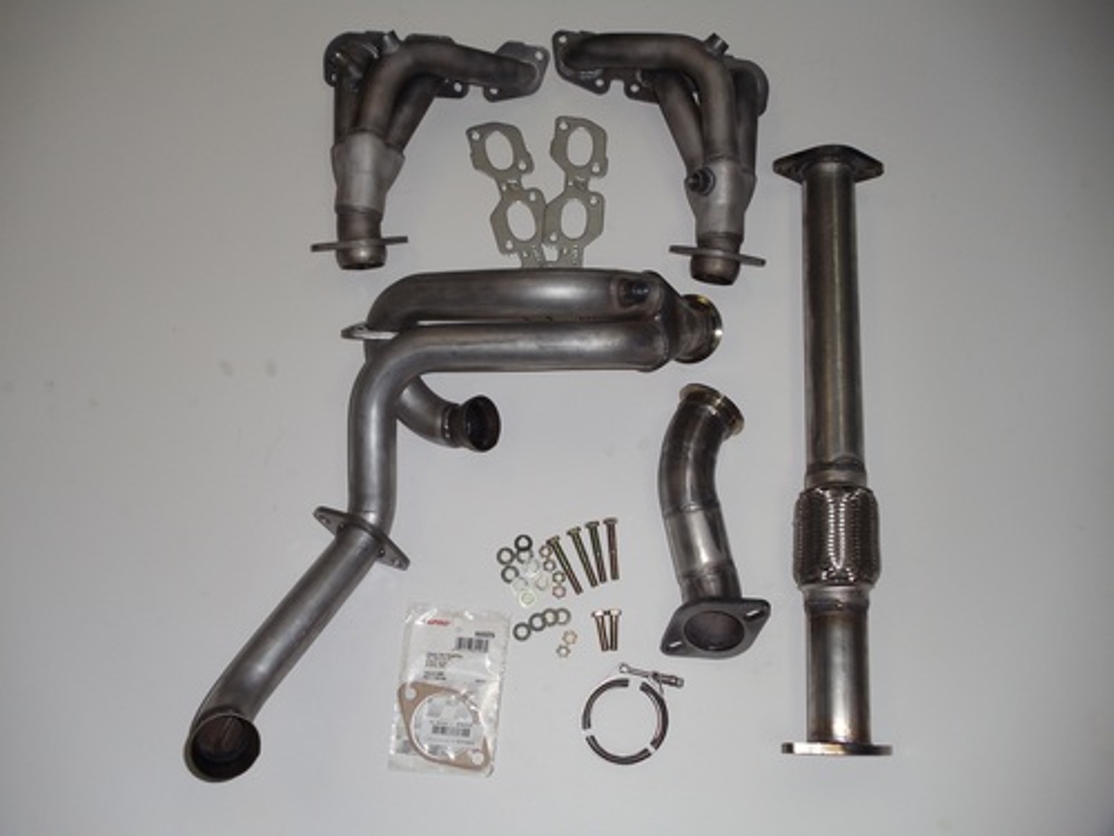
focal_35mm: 44
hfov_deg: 42.9
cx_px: 557
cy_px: 418
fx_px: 1416
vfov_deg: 32.9
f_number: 3.5
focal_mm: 6
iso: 80
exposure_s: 1/30
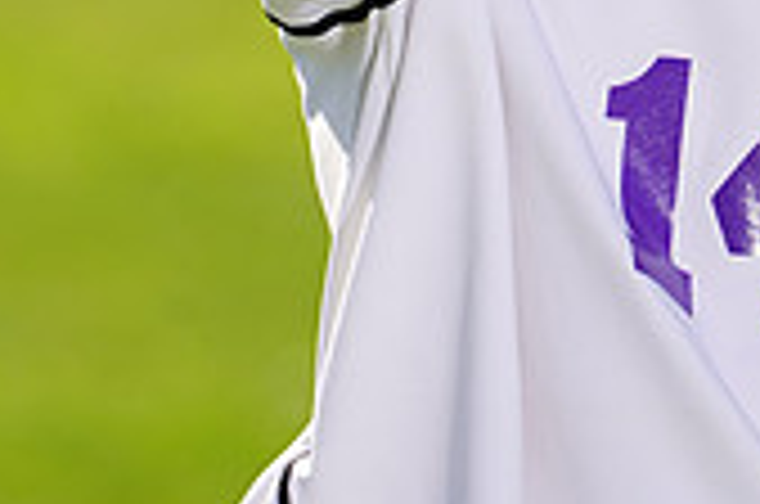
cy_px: -369
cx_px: 654
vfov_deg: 1.1
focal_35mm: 1222
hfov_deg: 1.7
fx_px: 25749
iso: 64
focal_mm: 355
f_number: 7.1
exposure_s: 1/200
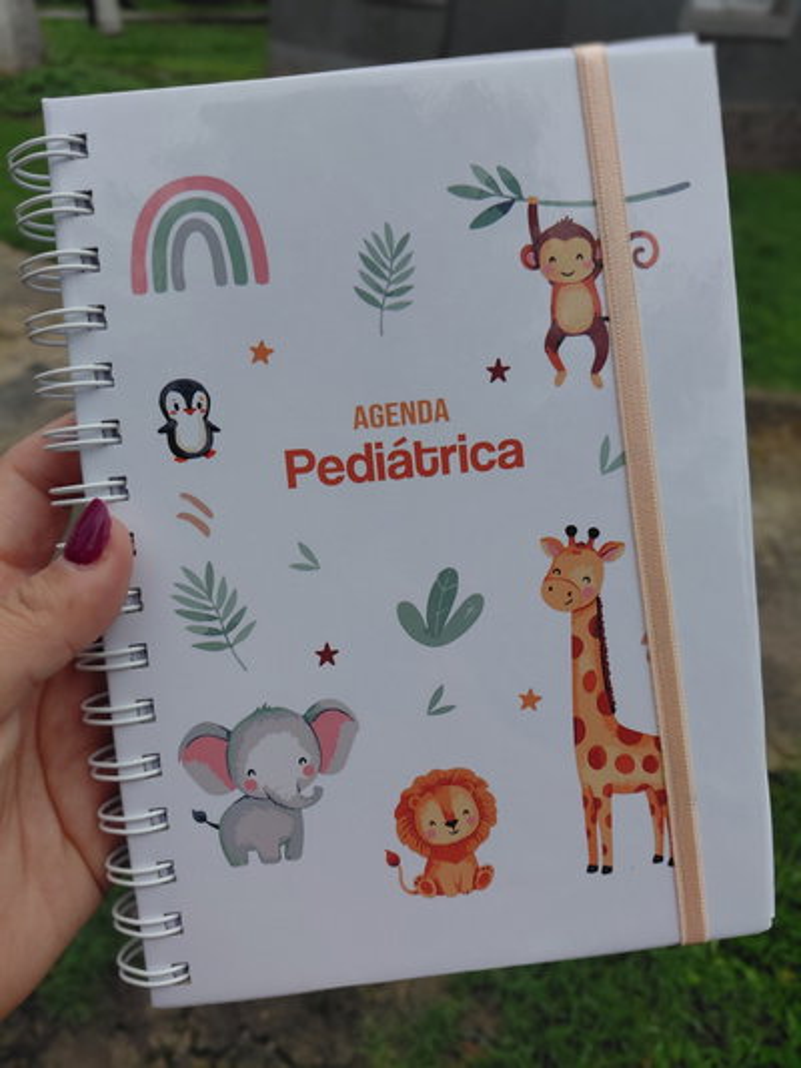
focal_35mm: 25
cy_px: 534
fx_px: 771
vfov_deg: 69.4
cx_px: 400
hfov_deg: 54.9
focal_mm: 4.69
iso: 50
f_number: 1.8
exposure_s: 1/239
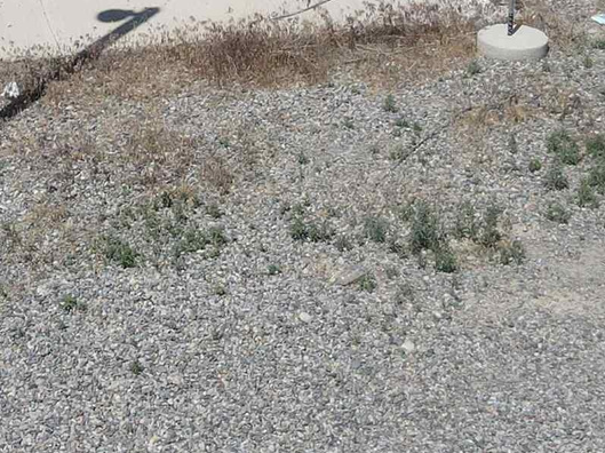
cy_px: -101
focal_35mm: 93
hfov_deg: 21.0
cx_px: 169
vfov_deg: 15.3
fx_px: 1624
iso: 100
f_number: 2.8
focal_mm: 4.5
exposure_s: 1/1250
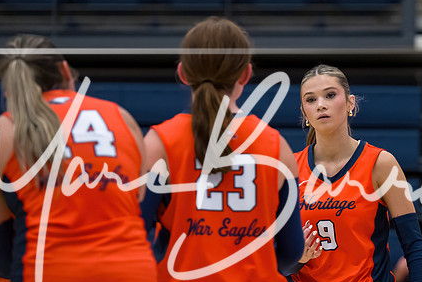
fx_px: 3566
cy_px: 110
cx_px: 360
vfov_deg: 4.5
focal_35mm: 304
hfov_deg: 6.8
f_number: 2.8
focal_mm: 145
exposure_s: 1/1000
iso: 2500
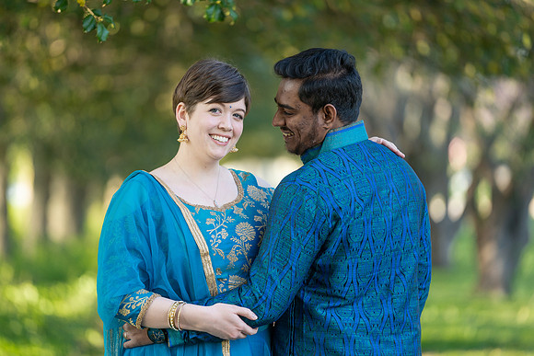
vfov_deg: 6.4
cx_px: 247
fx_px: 3189
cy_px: 181
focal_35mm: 215
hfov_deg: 9.6
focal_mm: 200
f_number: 2.8
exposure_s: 1/200
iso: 200
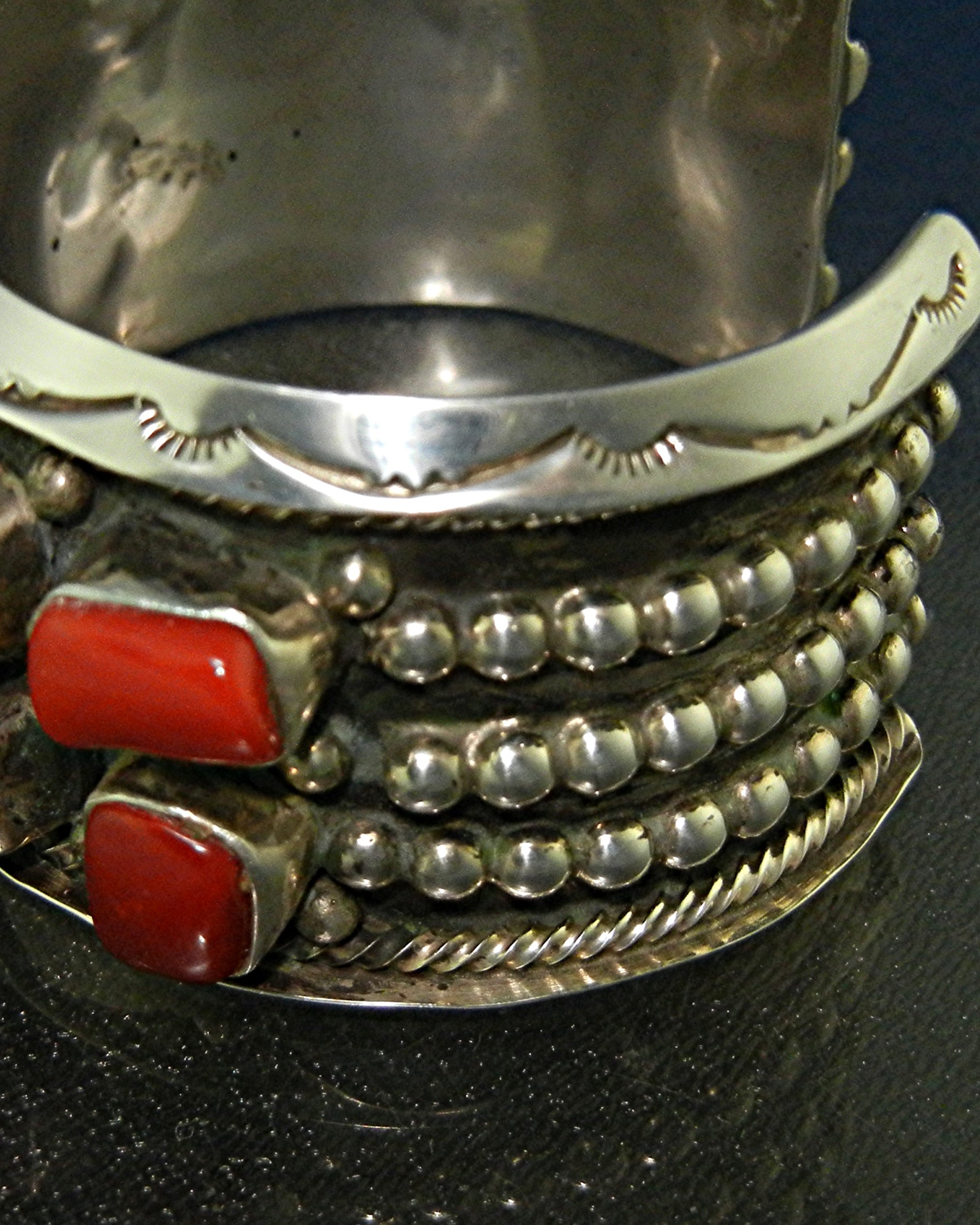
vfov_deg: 24.4
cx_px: 404
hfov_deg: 19.6
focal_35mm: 78
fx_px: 2828
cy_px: 544
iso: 481
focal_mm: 8.1
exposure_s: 1/30
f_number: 7.6
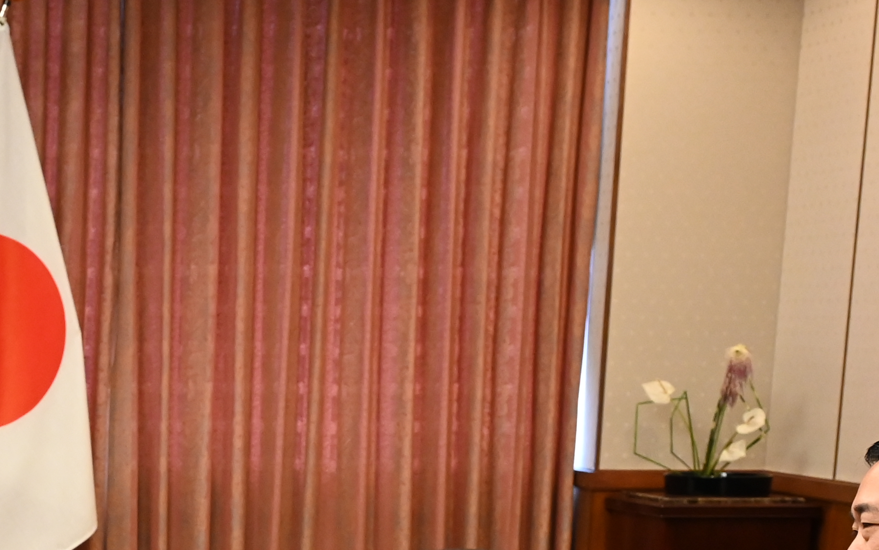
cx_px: -132
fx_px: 2492
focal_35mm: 104
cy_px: 885
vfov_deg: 11.9
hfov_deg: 19.1
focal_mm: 31
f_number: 5.6
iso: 3200
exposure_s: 1/160
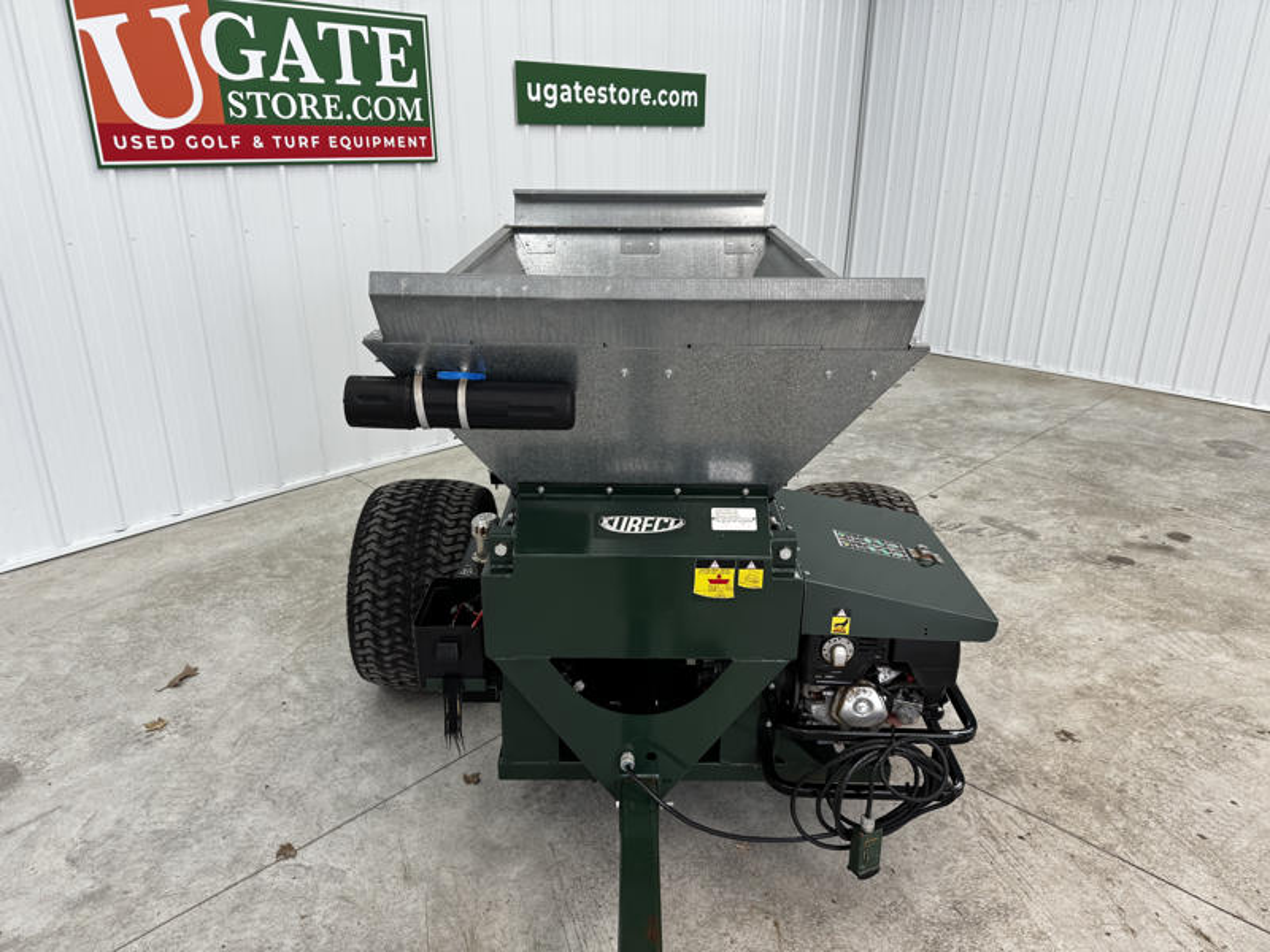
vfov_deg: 56.8
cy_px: 476
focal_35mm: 24
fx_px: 881
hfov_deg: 71.6
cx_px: 635
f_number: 1.78
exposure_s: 1/120
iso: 64
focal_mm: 6.76
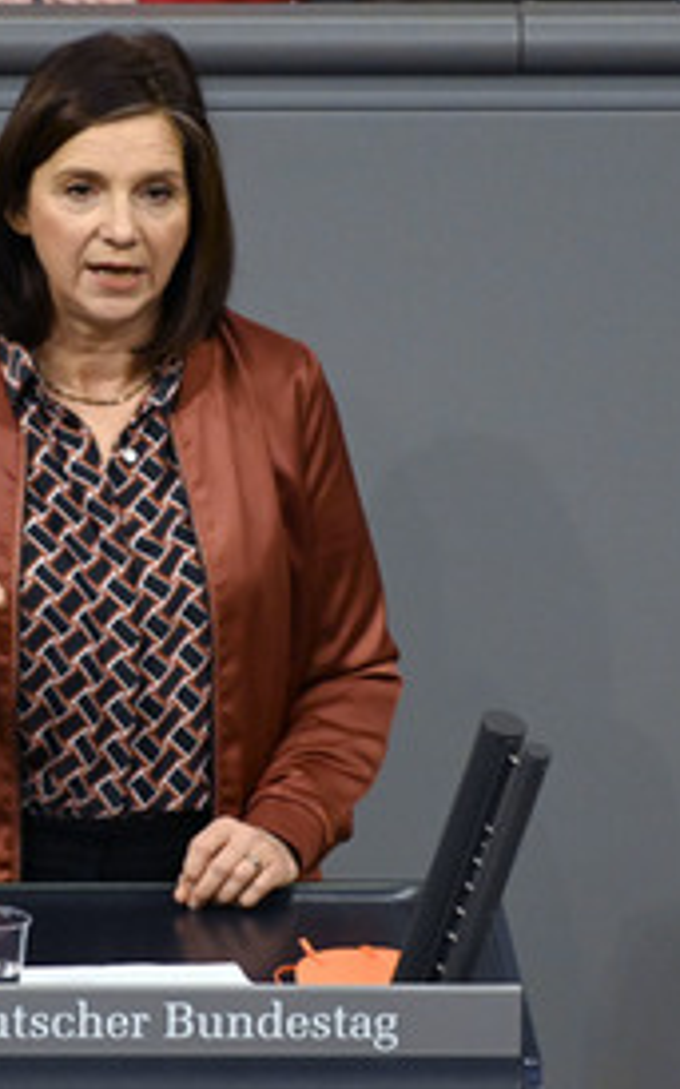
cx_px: 105
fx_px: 24904
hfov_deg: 1.6
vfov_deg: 2.5
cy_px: 521
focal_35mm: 839
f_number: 5.6
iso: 8000
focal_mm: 500
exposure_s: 1/320
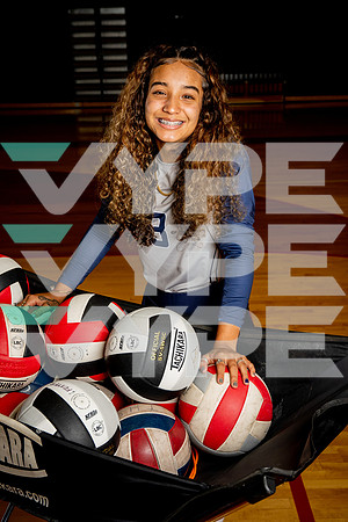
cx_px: 174
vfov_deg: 38.9
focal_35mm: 51
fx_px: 739
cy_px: 261
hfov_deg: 26.5
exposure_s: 1/250
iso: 400
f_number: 7.1
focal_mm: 51
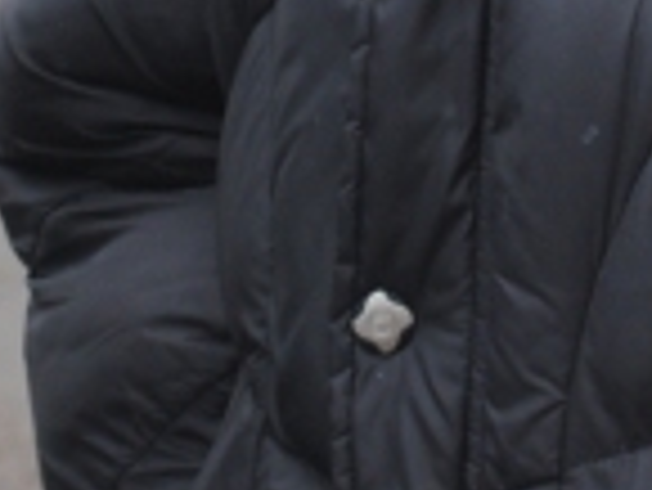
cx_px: 144
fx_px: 8087
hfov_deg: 4.6
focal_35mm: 429
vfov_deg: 3.4
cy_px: -578
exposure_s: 1/60
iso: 200
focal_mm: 42
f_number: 5.3
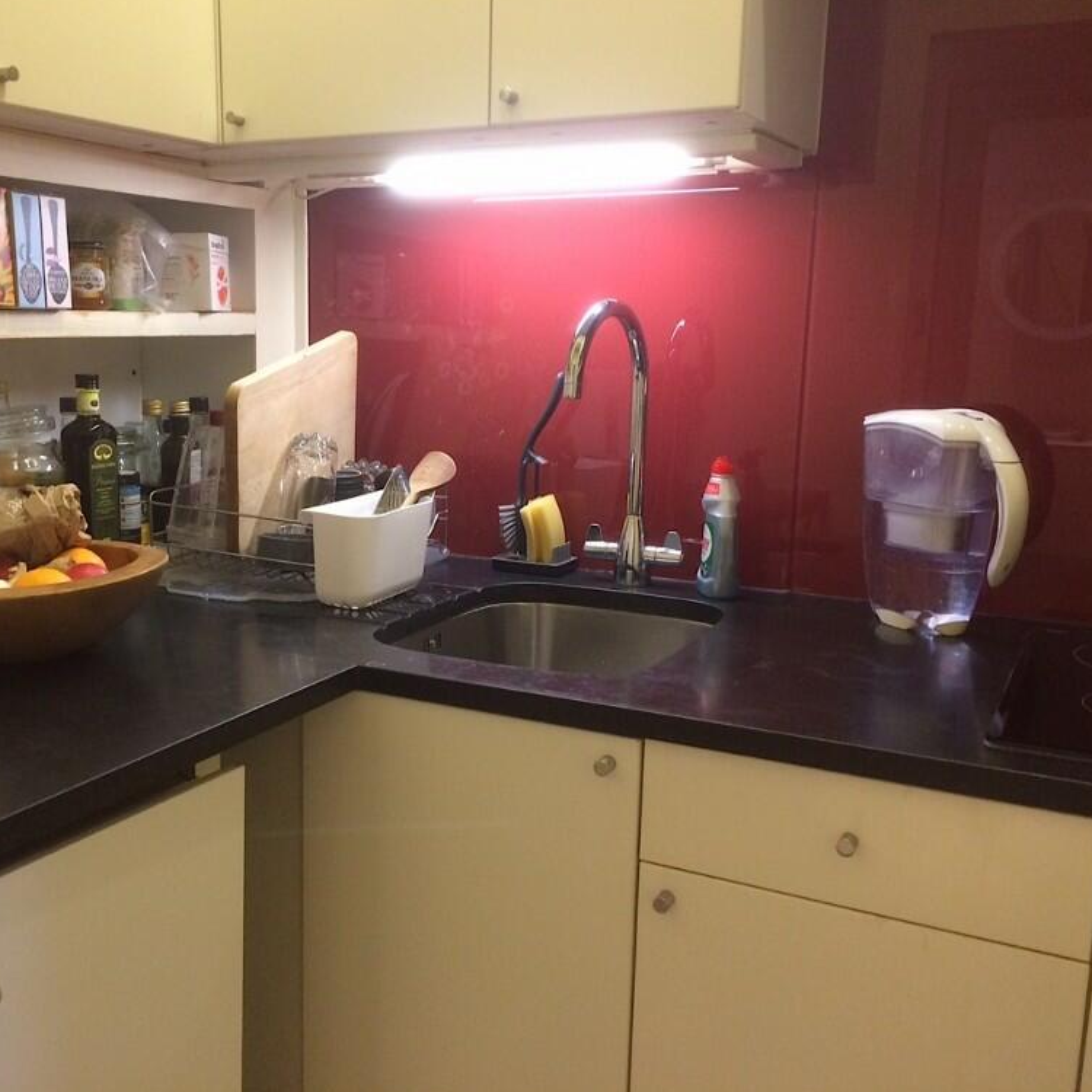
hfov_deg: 47.0
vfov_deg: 47.2
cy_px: 549
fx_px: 1249
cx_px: 453
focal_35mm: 35
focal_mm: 4.15
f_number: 2.2
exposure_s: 1/33
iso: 200
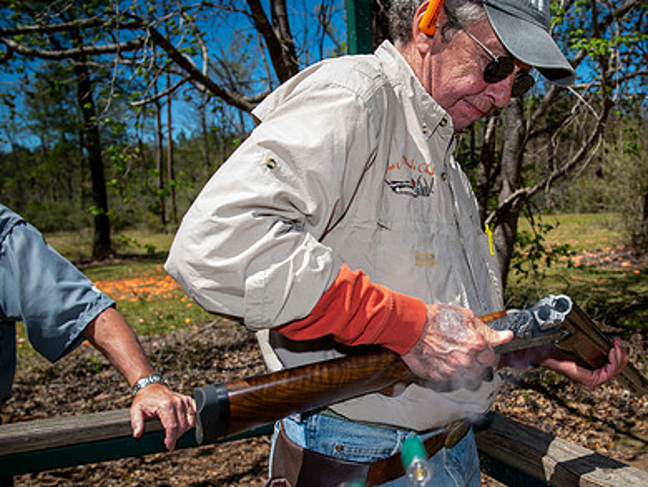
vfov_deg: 35.9
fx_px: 749
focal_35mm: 40
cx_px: 442
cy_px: 288
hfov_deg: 45.9
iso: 50
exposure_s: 1/250
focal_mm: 28
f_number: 5.6
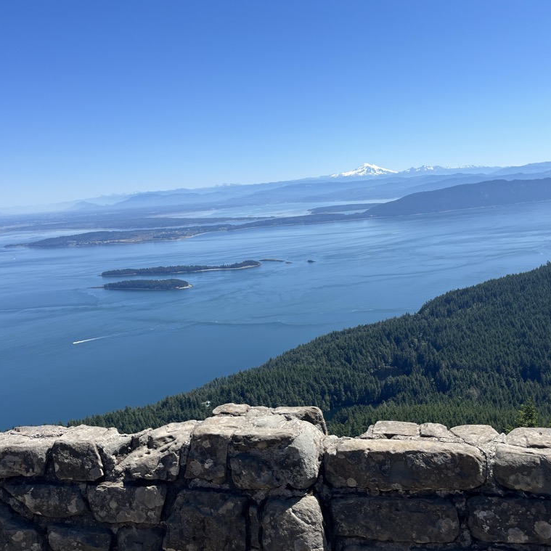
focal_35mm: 31
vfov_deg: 52.5
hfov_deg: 52.4
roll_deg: +3.7
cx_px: 311
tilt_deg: -9.5
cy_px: 273
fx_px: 558
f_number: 1.6
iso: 50
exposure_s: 1/3876
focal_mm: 5.1
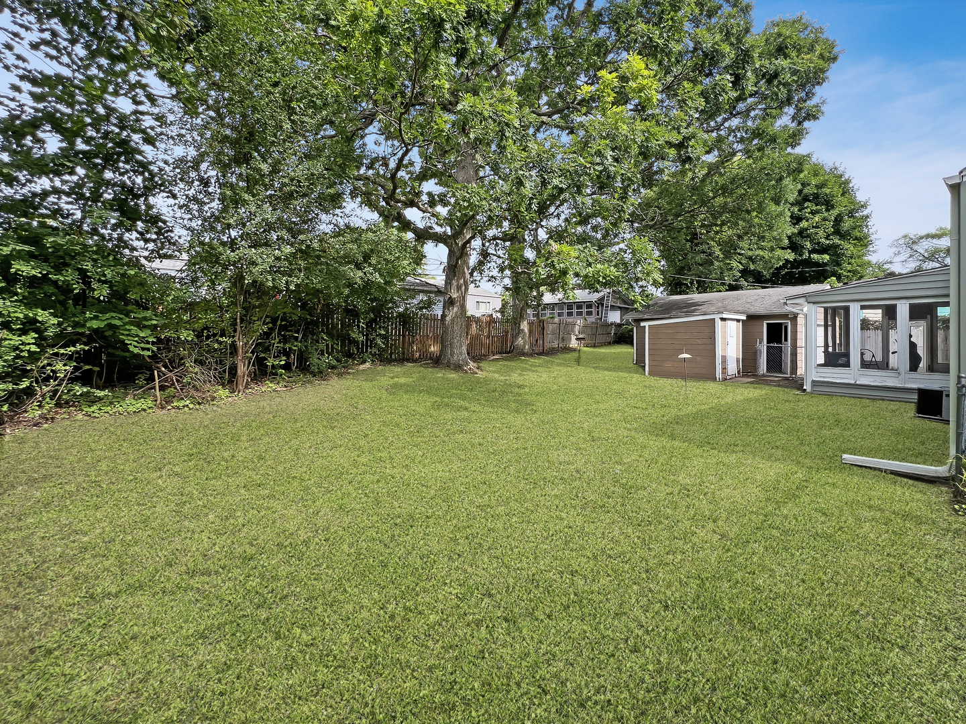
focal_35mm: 13
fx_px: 363
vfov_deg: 89.9
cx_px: 483
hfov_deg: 106.2
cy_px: 362
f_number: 1.8
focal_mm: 1.57
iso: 32
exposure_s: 1/350
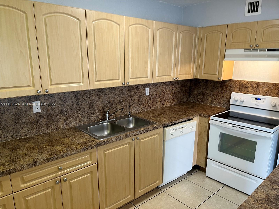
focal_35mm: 26
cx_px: 140
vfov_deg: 53.1
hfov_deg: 67.3
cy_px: 104
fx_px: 210
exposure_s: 1/60
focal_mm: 5.1
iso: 80
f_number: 1.6
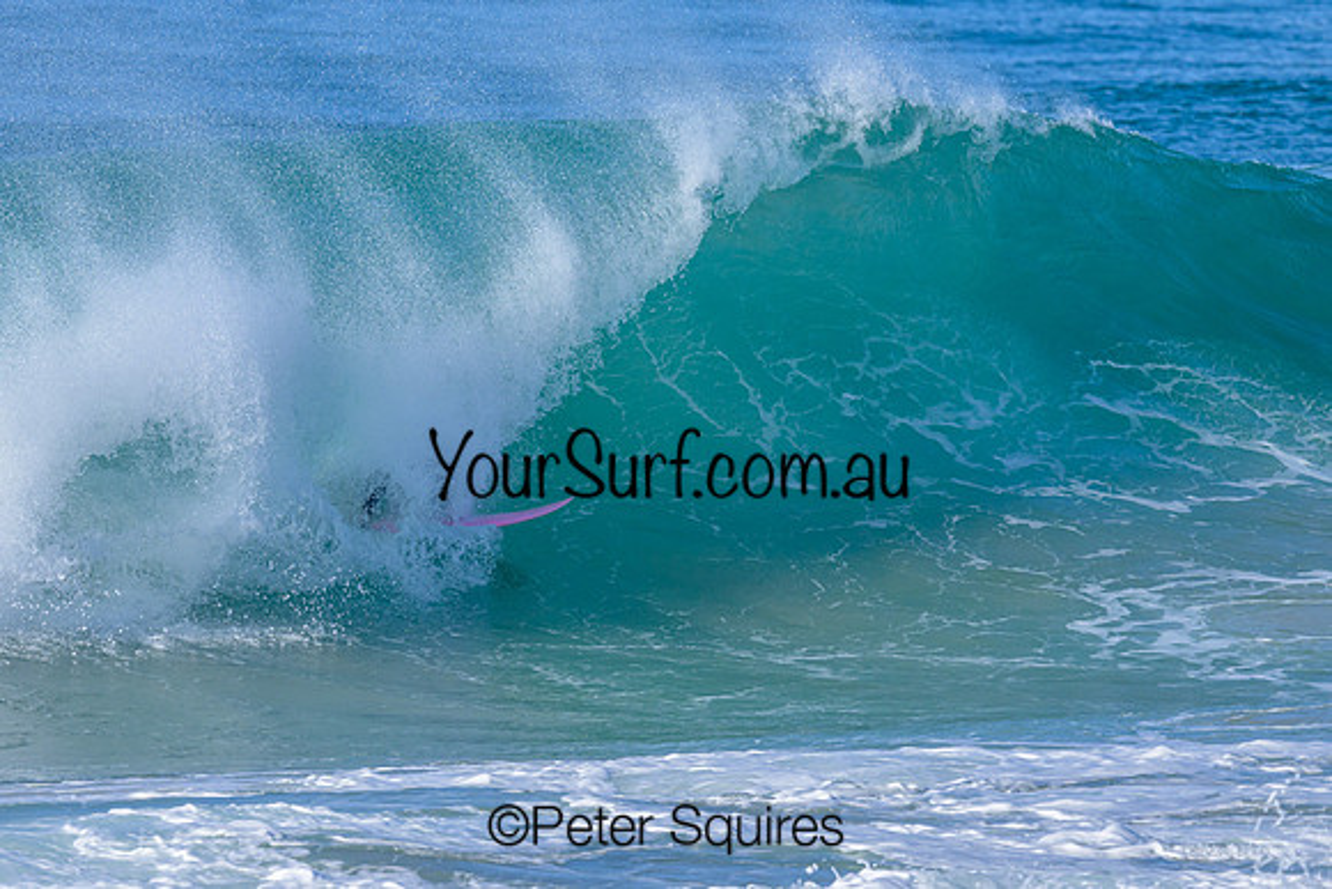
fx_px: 39965
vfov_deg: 1.3
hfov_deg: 1.9
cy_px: 335
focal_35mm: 1080
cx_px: 494
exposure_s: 1/2000
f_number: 6.3
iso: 400
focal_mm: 800
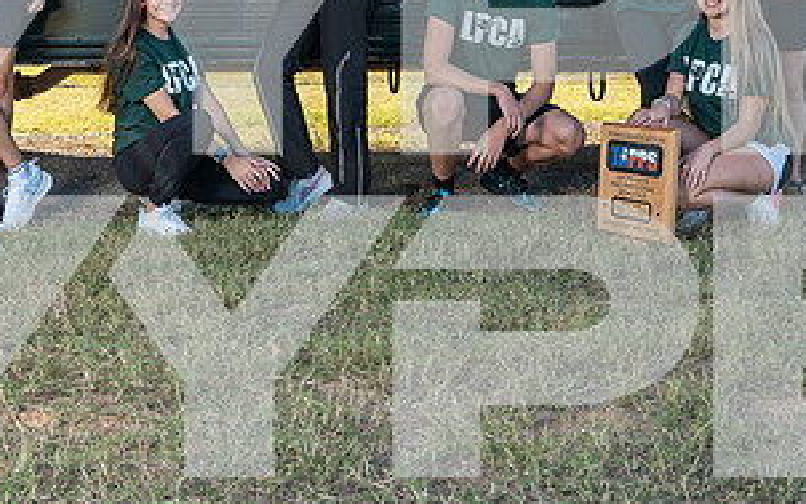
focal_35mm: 47
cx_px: 350
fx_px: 1033
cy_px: 15
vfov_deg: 26.2
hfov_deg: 42.5
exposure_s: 1/250
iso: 320
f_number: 8
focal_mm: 24
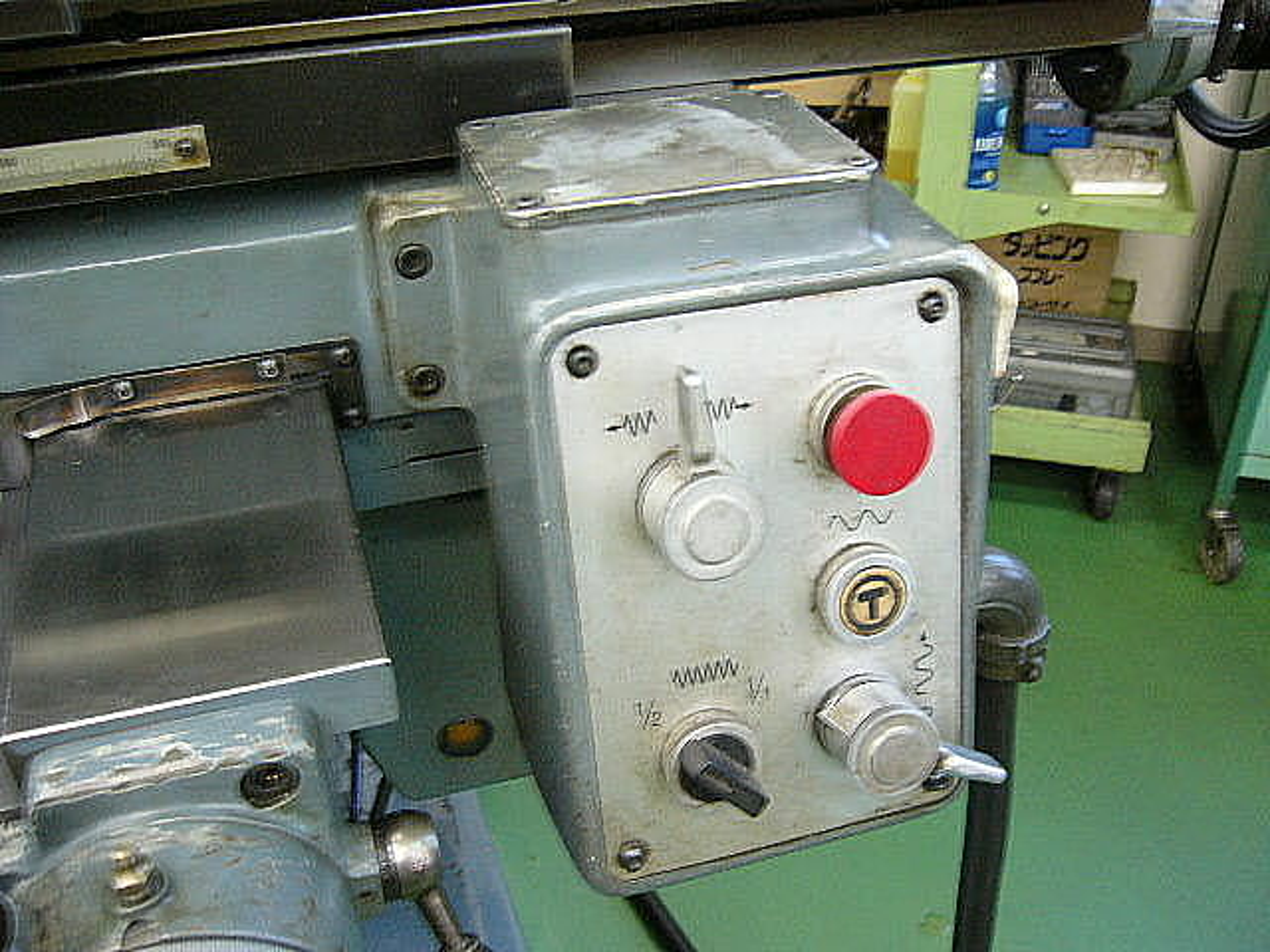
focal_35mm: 35
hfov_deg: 52.6
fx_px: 1284
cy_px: 476
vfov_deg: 40.7
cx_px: 635
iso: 200
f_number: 2.8
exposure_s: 1/10
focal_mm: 5.8
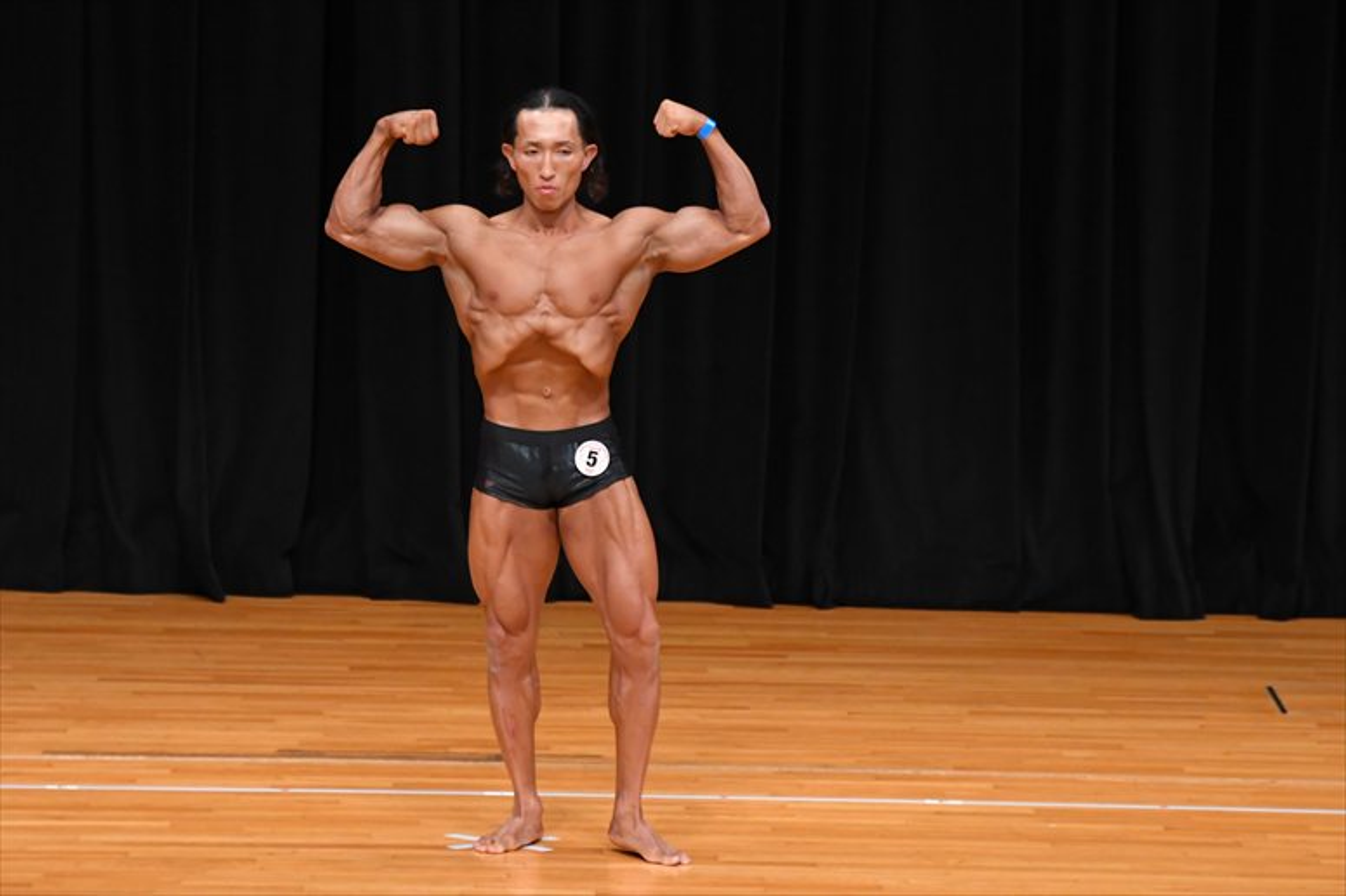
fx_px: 10651
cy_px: 448
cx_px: 673
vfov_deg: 4.8
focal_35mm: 285
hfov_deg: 7.2
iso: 3200
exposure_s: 1/400
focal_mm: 190
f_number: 5.6
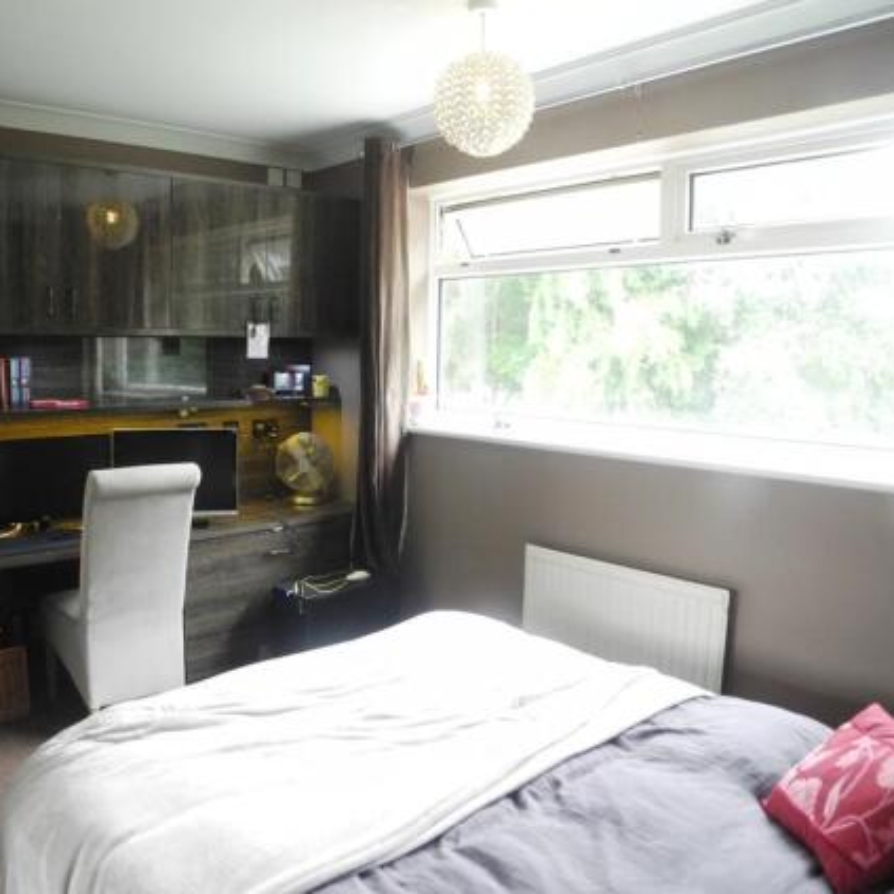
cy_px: 444
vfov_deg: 48.5
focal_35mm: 34
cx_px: 341
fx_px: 993
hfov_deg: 48.0
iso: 400
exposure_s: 1/27.1
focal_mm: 6
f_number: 2.8
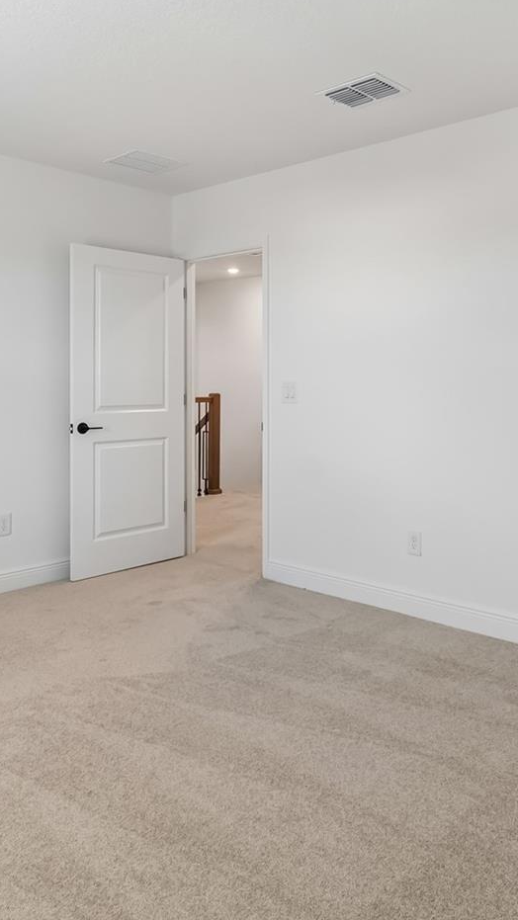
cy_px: 403
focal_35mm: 27
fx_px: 659
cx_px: 360
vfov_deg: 69.6
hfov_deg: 42.1
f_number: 7.1
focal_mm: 10
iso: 100
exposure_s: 1/15
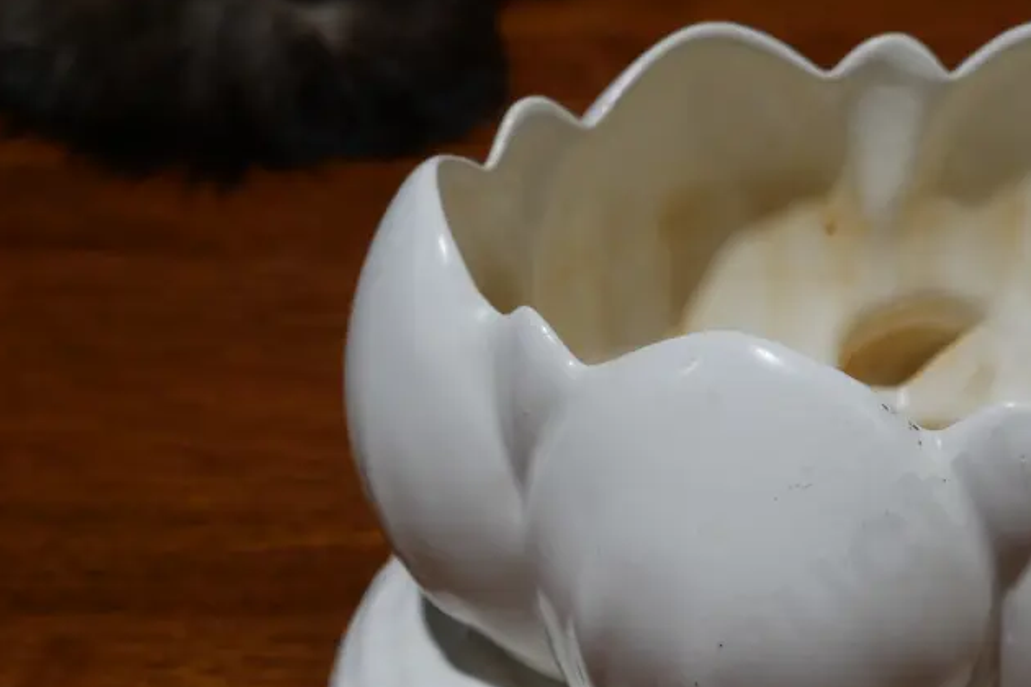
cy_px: 594
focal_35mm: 71
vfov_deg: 18.9
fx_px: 2033
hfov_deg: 27.8
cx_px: 831
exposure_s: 1/80
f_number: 4.6
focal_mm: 21
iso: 200
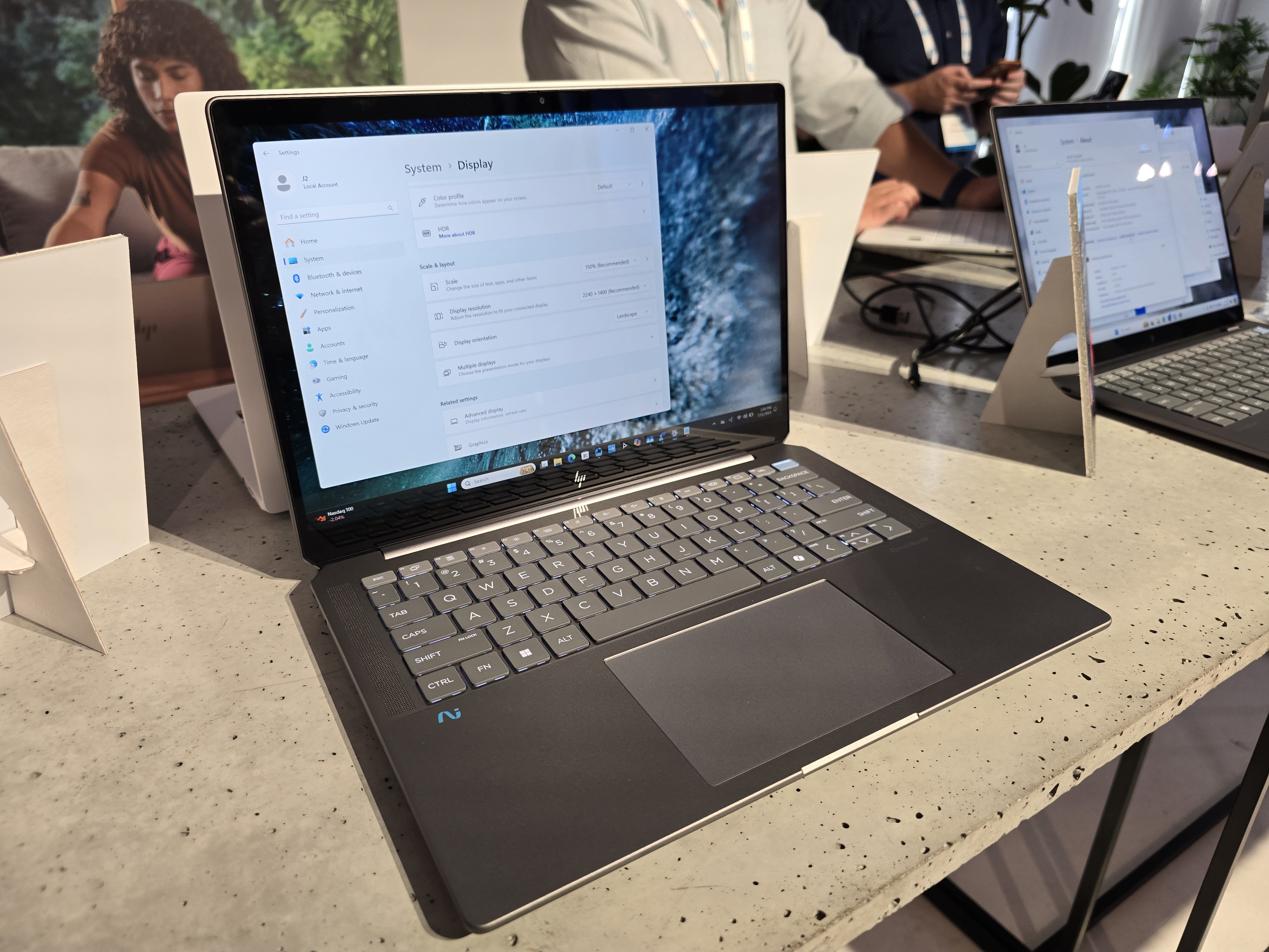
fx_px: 843
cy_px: 476
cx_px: 634
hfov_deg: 73.9
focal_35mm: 23
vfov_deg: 58.9
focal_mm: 6.3
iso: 100
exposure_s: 1/53
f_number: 1.7
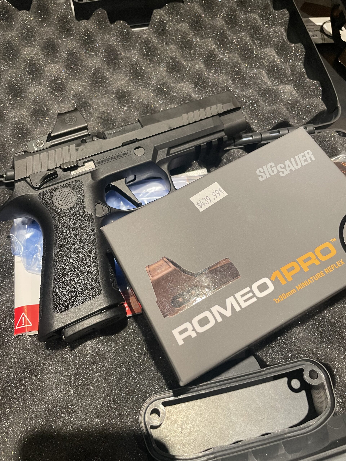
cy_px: 230
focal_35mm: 26
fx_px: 347
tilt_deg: -60.6
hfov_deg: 53.1
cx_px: 173
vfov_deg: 67.3
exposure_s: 1/60
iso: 200
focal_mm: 4.2
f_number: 1.6
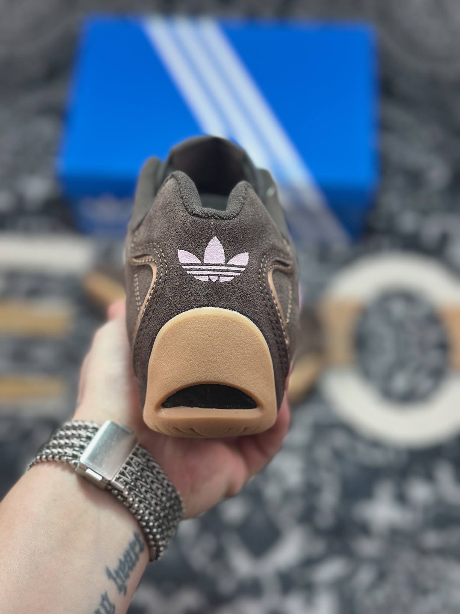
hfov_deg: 30.3
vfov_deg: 39.7
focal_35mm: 48
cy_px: 307
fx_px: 850
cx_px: 230
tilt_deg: -60.6
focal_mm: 6.86
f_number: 1.78
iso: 80
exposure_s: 1/431
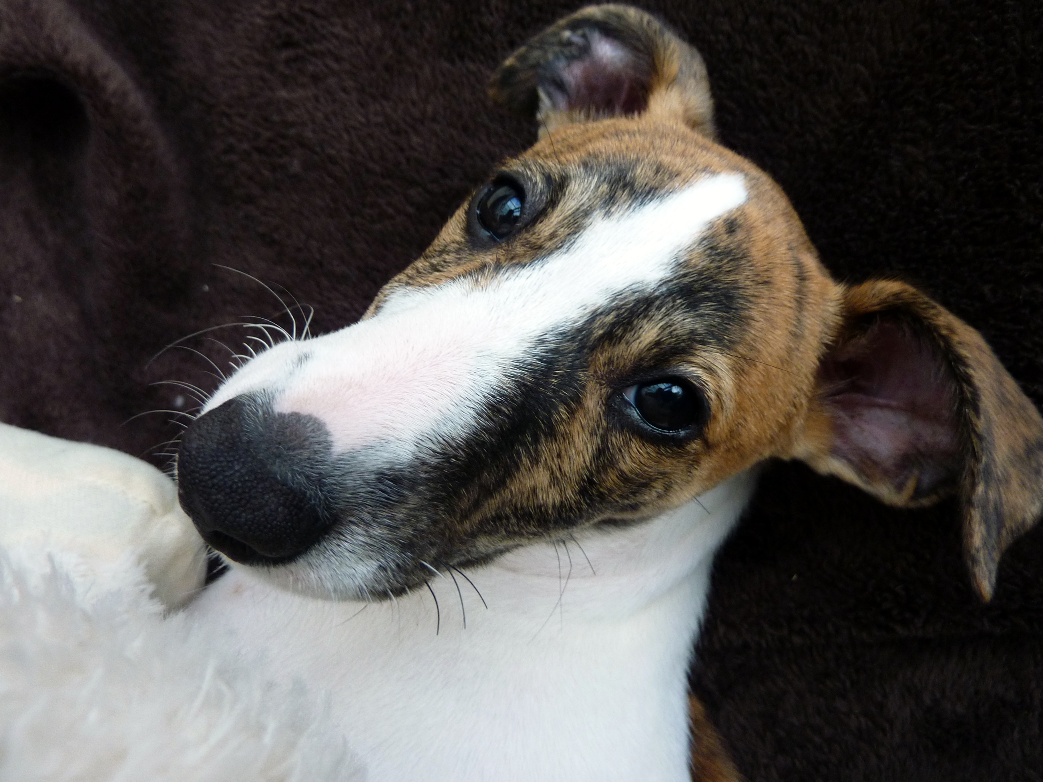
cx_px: 522
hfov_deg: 69.4
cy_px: 391
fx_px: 753
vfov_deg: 54.9
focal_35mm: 25
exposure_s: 1/80
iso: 160
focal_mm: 4.1
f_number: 3.3
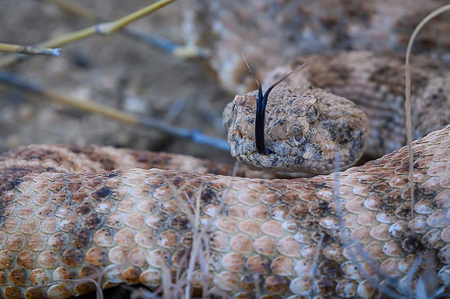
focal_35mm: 1079
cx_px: 288
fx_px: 13483
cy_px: -14
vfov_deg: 1.3
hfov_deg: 1.9
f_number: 6.3
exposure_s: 1/500
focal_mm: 400
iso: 1000
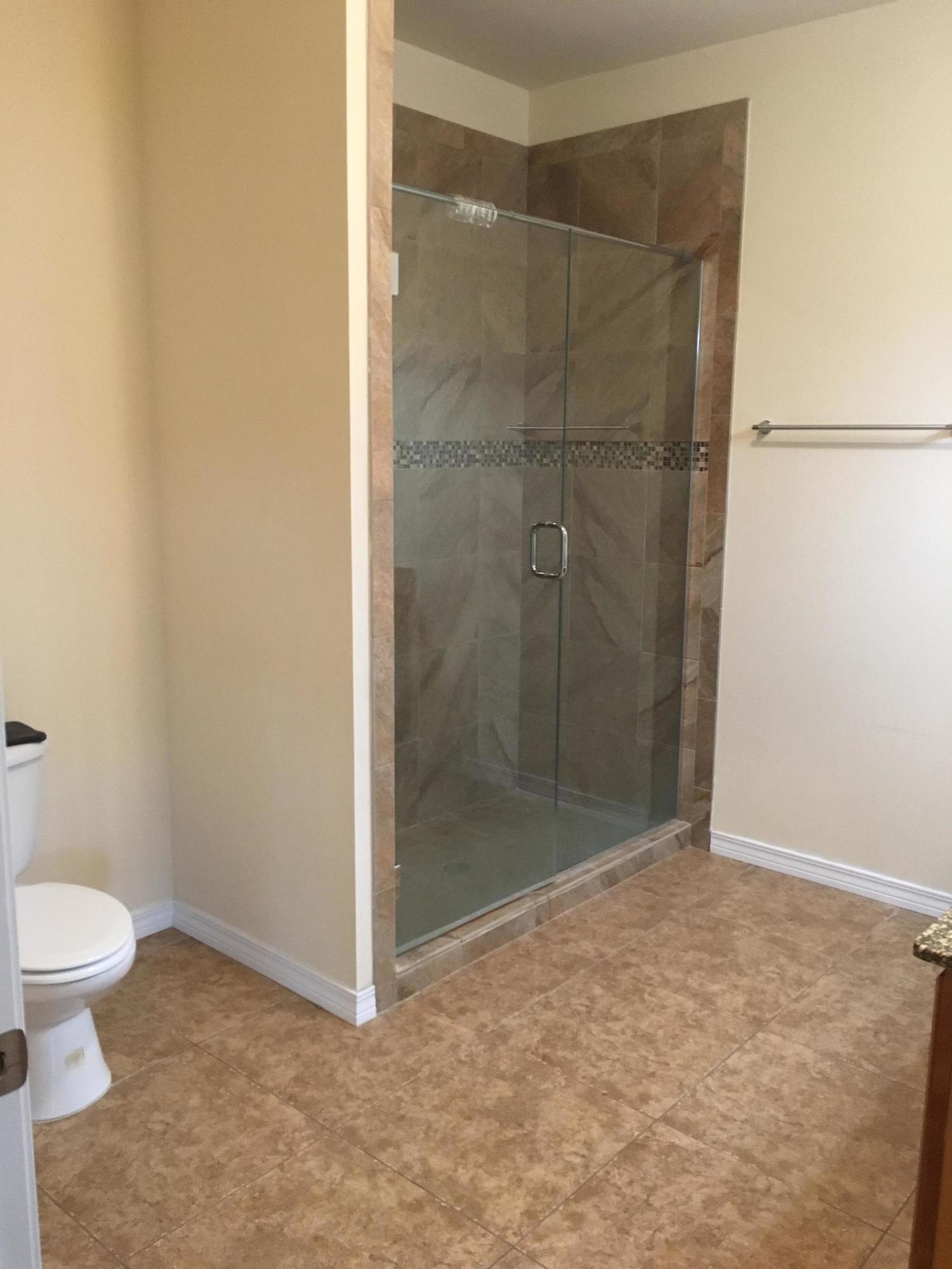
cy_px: 634
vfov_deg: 61.7
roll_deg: +0.0
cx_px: 476
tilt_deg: -10.6
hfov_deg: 48.2
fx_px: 1063
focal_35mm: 29
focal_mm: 4.15
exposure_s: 1/30
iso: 200
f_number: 2.2
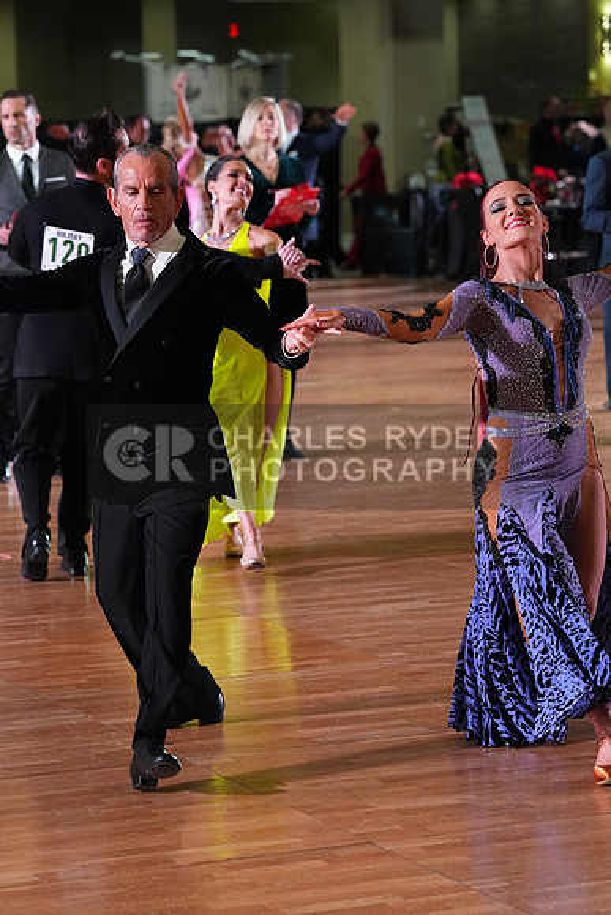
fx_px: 3282
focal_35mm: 129
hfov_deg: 10.6
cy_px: 458
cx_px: 306
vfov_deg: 15.9
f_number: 5
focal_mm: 129
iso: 6400
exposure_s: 1/400
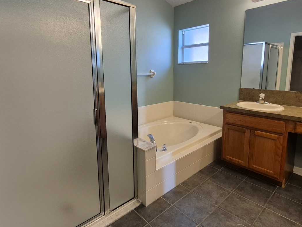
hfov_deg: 81.7
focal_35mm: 20
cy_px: 98
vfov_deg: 65.7
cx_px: 156
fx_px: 174
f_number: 2.2
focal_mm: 1.74
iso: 80
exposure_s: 1/60
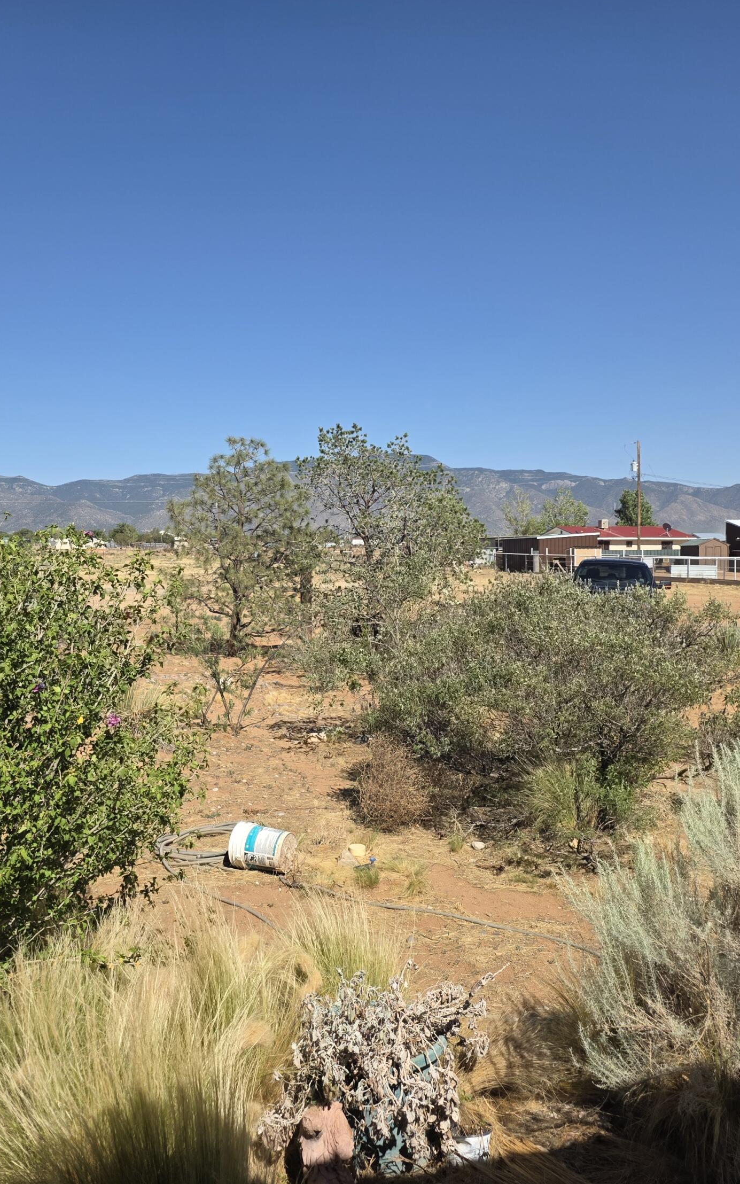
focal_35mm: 33
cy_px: 590
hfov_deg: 38.2
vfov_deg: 58.1
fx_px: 1065
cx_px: 293
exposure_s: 1/7061
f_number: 1.7
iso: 80
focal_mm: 6.25
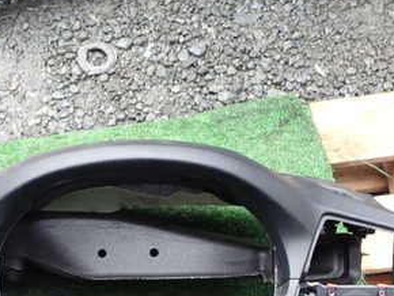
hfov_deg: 30.3
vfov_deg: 22.8
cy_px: 288
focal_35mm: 62
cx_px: 67
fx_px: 706
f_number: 3.2
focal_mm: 5.4
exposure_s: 1/80
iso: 100
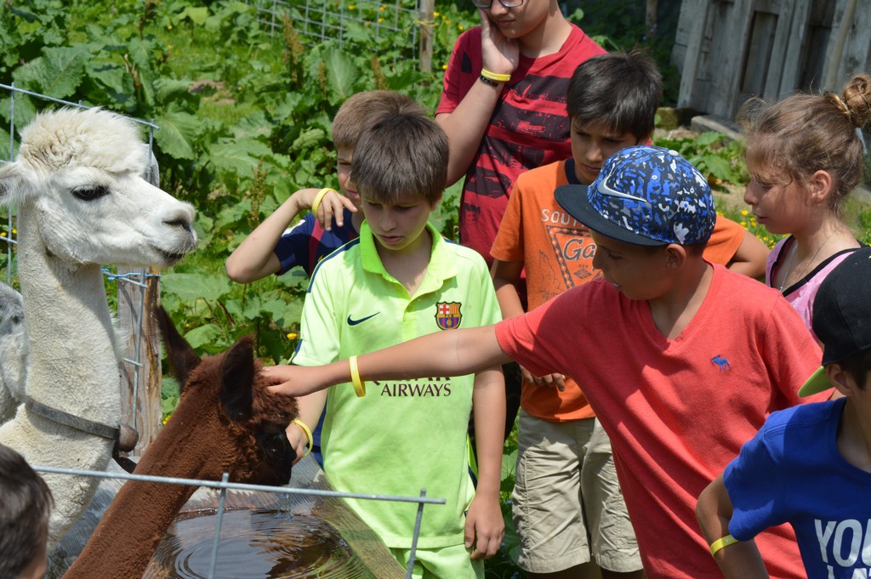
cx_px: 436
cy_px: 290
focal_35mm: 105
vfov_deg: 13.0
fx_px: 2538
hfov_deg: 19.5
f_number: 14
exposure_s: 1/250
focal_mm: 70
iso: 200
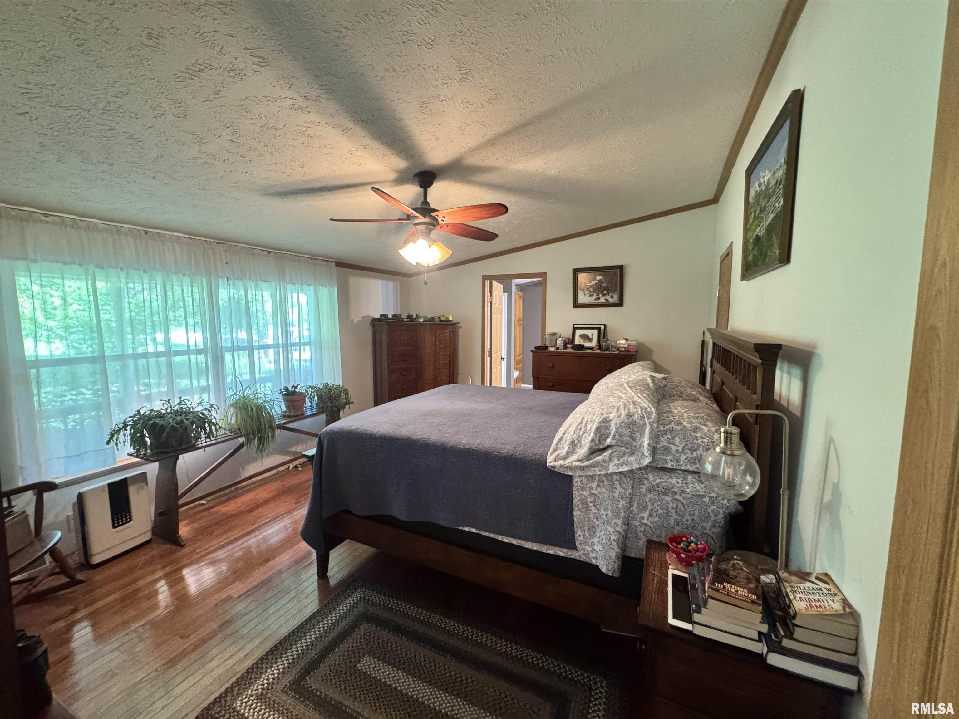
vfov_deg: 85.7
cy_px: 360
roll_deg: -0.6
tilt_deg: -7.6
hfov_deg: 102.1
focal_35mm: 14
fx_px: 388
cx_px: 480
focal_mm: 2.22
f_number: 2.2
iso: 800
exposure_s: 1/60
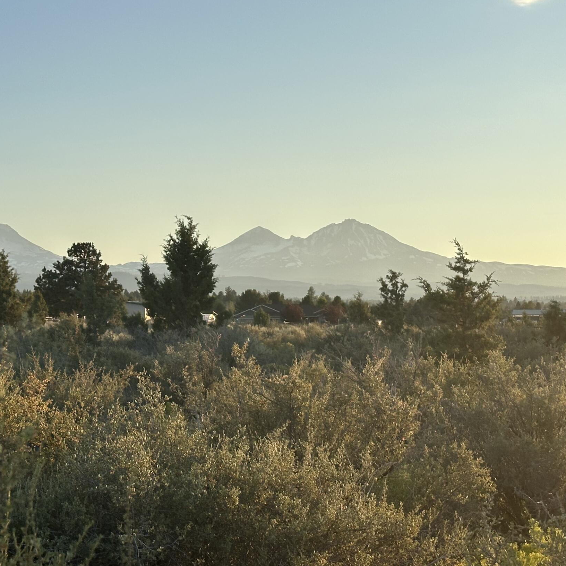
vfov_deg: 22.2
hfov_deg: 22.1
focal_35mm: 78
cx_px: 163
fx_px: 1443
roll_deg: -0.4
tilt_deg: +1.8
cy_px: 299
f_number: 1.78
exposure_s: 1/2252
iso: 64
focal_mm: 6.86
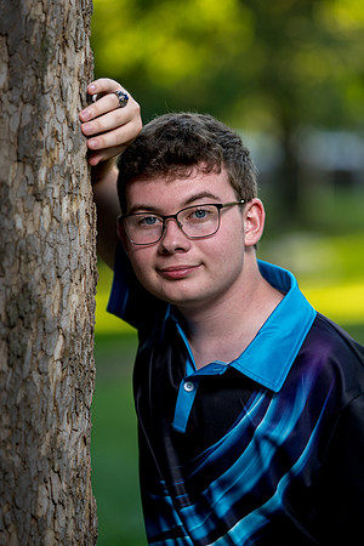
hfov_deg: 9.1
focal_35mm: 150
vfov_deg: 13.7
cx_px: 182
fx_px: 2275
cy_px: 273
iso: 200
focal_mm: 150
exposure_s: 1/250
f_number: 3.2
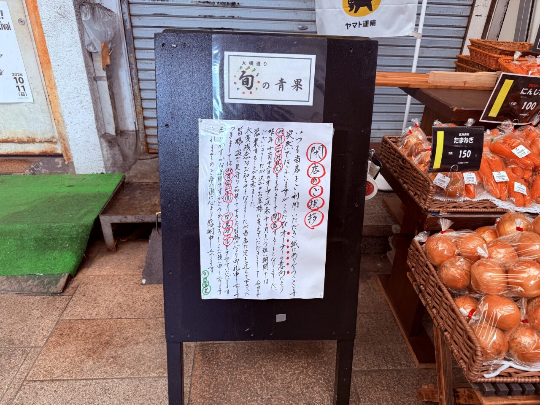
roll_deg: -2.3
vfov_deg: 56.8
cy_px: 202
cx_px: 270
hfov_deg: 71.6
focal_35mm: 24
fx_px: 374
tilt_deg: -28.8
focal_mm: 6.76
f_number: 1.78
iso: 80
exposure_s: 1/399
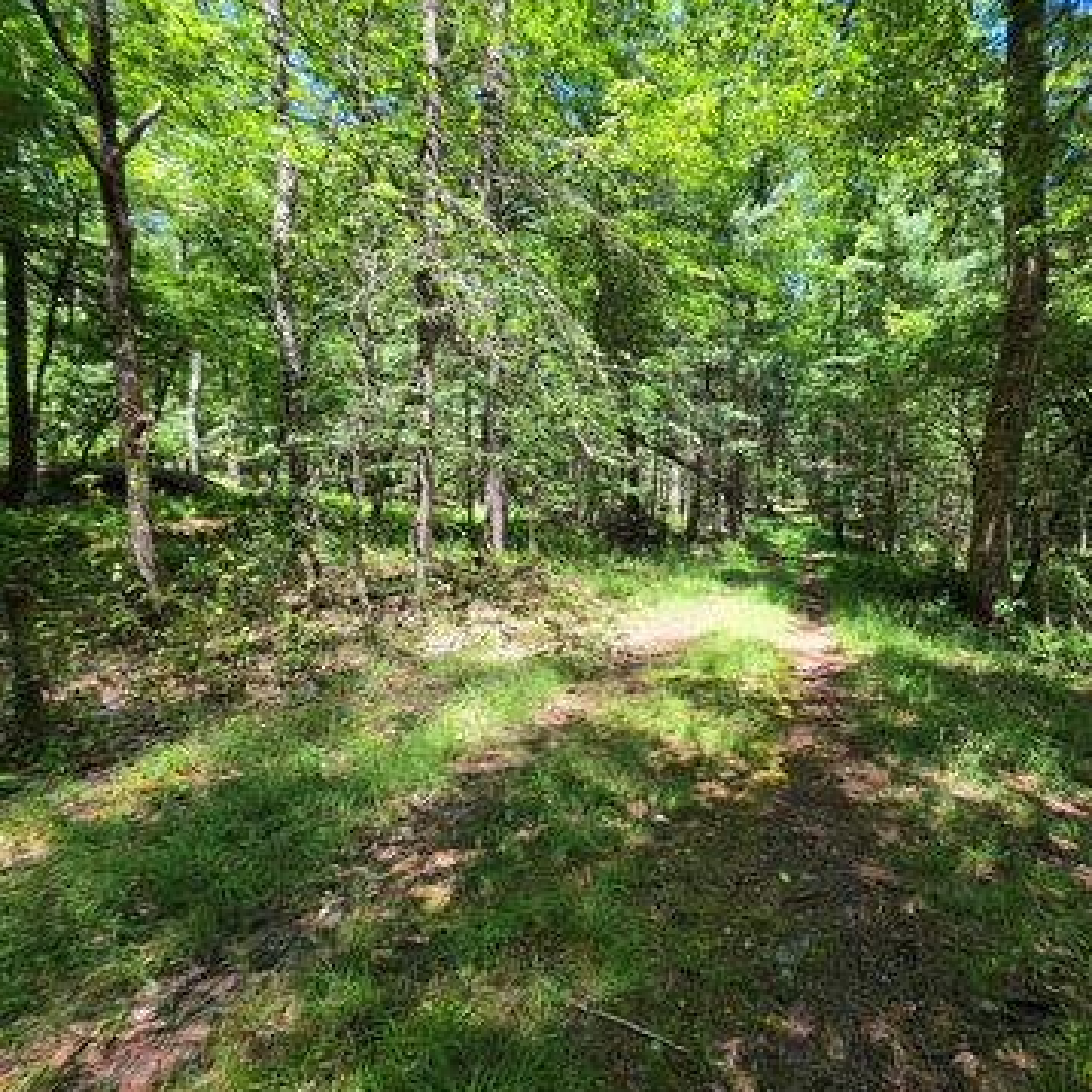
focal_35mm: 16
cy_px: 552
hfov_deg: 85.0
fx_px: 571
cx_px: 709
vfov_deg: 87.4
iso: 20
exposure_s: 1/120
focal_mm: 2.2
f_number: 1.9
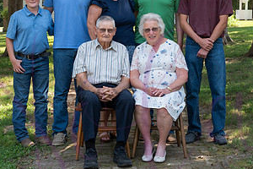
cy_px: 46
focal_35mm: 91
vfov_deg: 15.0
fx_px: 639
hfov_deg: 22.4
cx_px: 118
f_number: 8
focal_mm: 47
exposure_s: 1/160
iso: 400
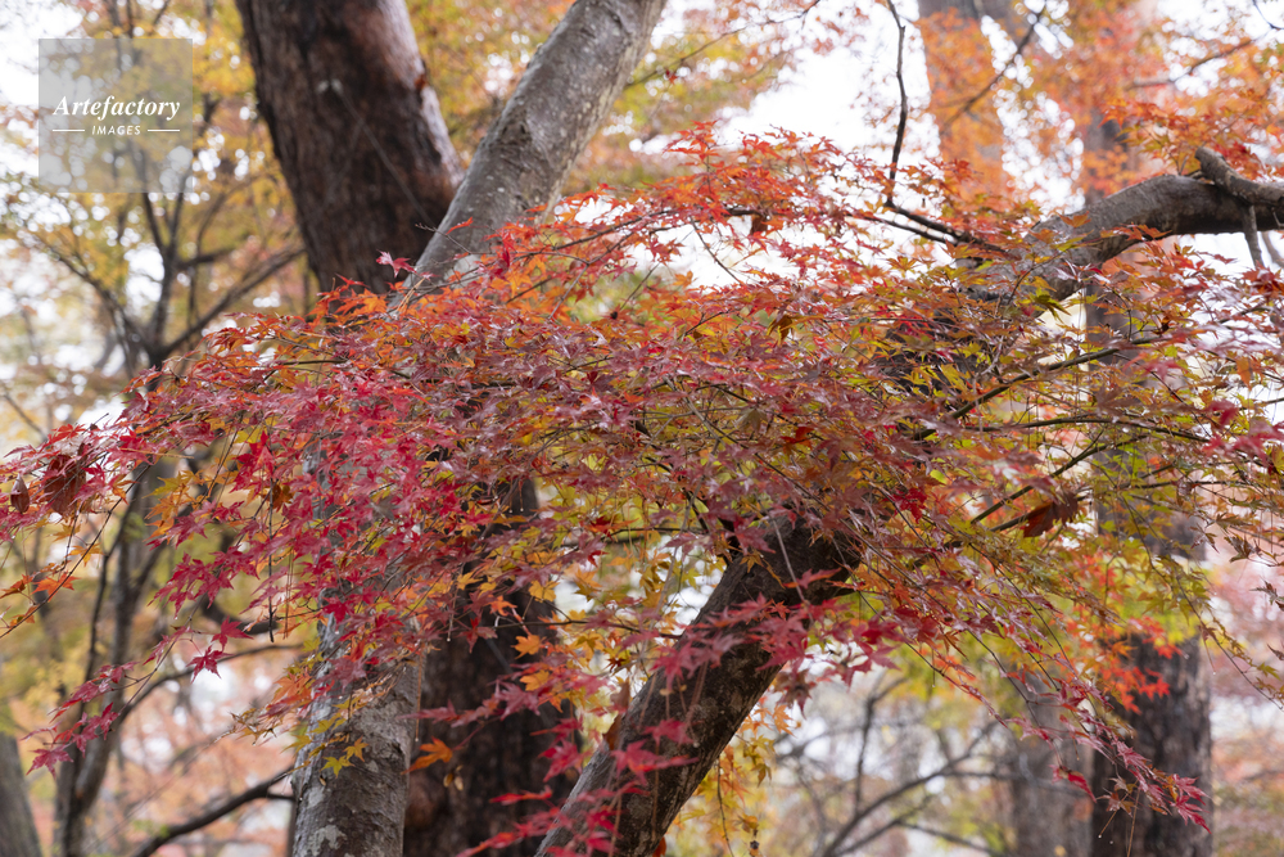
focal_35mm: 70
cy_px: 428
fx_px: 2497
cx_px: 642
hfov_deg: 28.8
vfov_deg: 19.5
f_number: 5.6
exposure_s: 1/100
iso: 640
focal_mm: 70
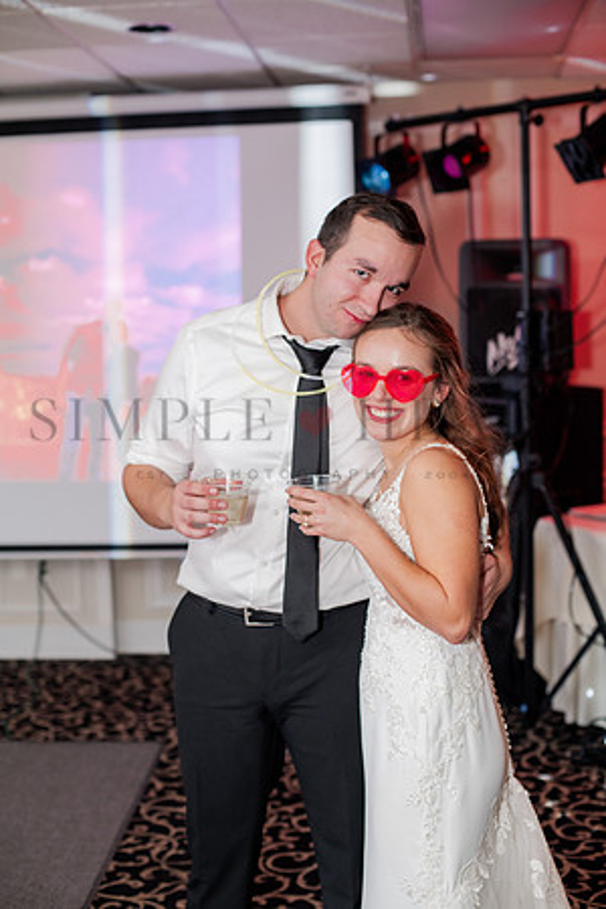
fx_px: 1262
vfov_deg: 39.6
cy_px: 454
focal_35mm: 50
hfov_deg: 27.0
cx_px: 303
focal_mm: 50
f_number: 3.5
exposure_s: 1/320
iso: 500
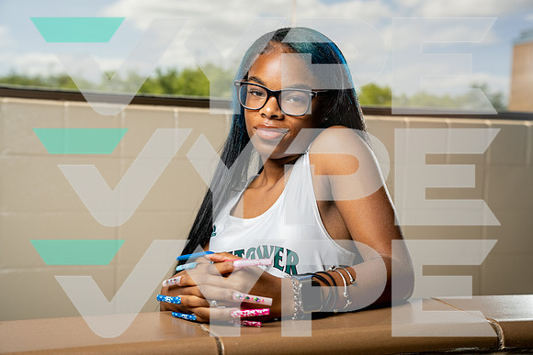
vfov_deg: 26.5
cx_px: 266
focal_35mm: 51
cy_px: 178
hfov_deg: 38.9
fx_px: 755
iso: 400
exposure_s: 1/250
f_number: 4.5
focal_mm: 51
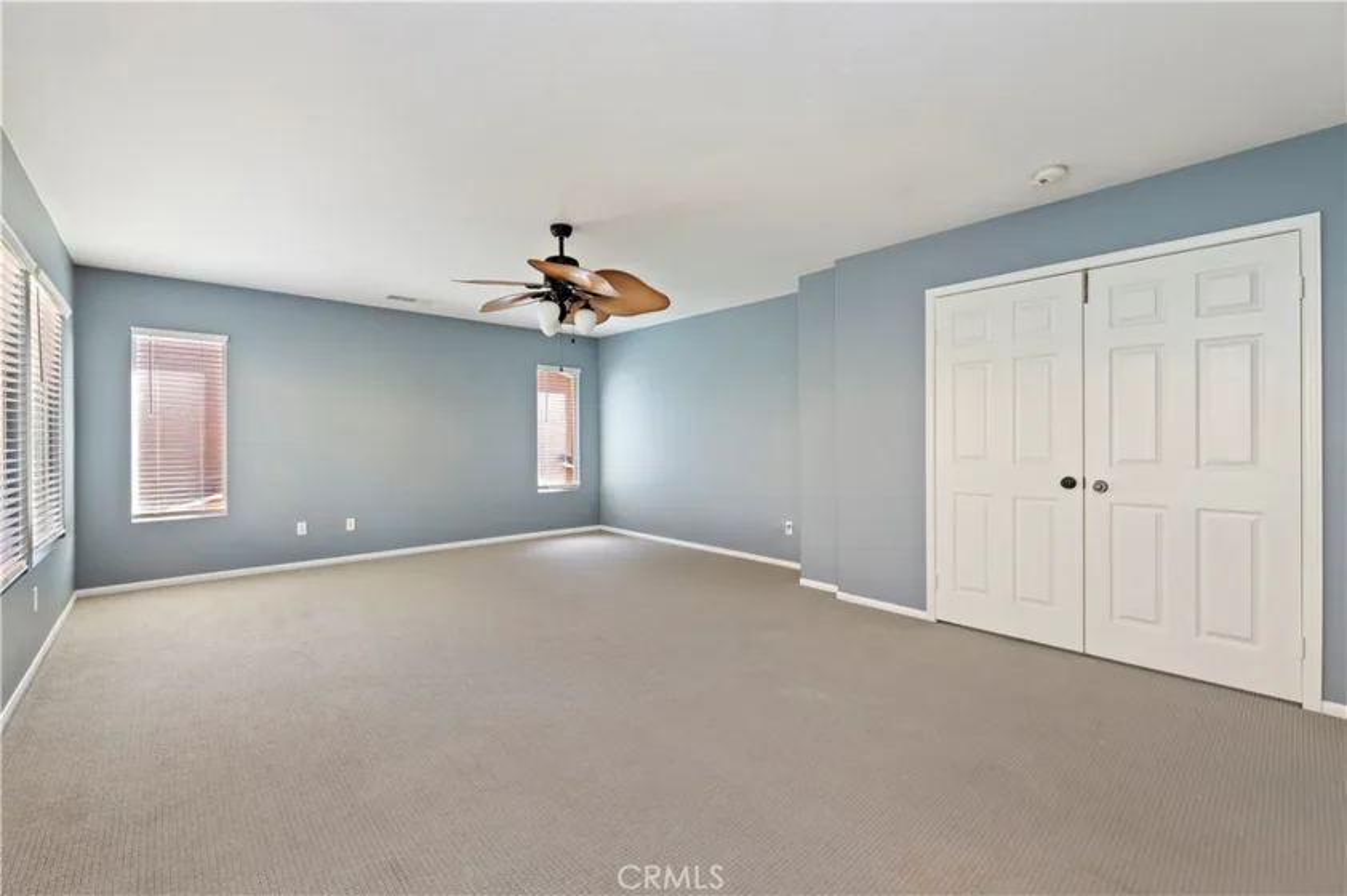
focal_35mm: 14
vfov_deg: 81.1
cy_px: 448
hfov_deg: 104.3
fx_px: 523
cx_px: 674
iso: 500
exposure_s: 1/13
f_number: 10
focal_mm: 14
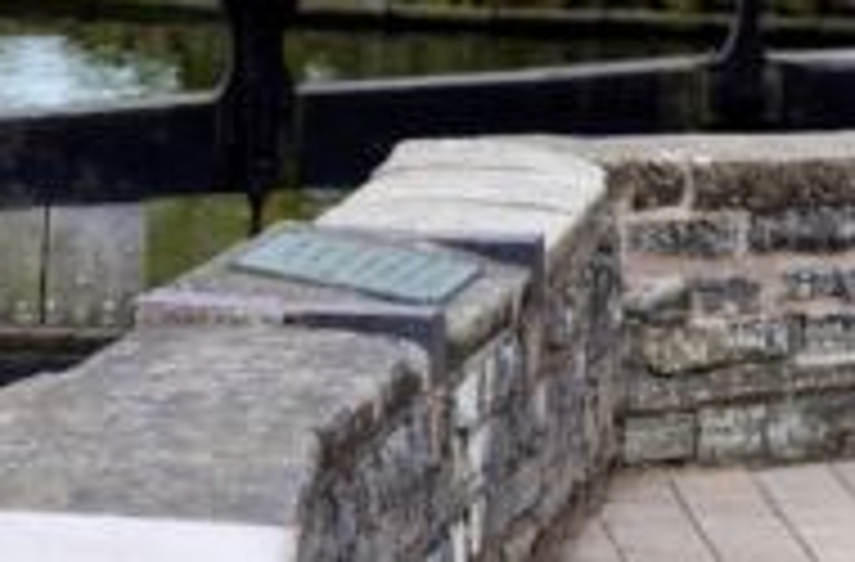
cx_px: -220
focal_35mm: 253
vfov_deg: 5.4
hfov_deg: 8.1
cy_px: 196
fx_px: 5984
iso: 200
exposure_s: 1/320
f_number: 3.2
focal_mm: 50
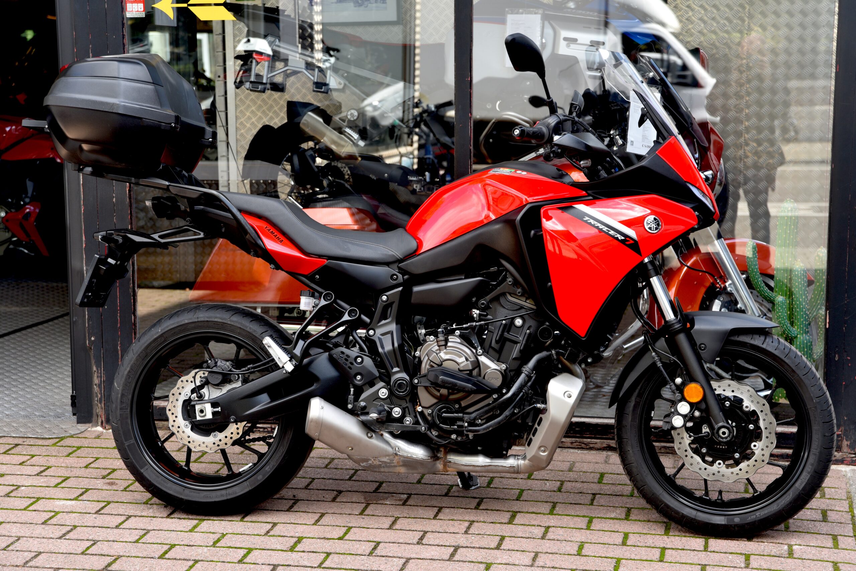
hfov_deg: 30.5
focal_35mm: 66
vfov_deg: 20.6
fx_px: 1570
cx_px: 428
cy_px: 286
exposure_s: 1/100
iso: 200
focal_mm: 66
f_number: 5
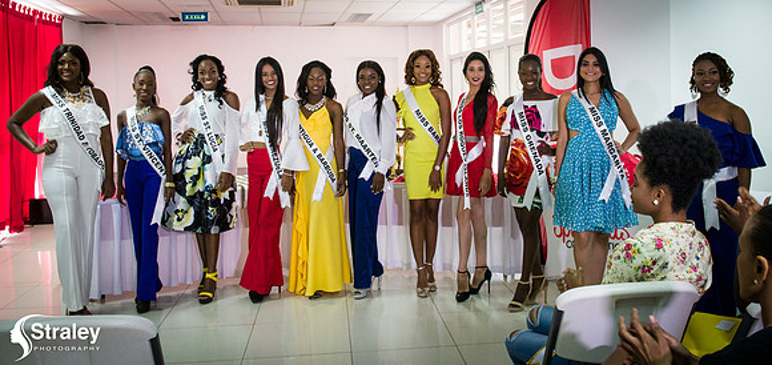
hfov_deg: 58.0
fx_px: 696
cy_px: 118
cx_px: 415
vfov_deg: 29.1
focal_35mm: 35
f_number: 6.3
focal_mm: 28
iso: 3200
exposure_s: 1/100
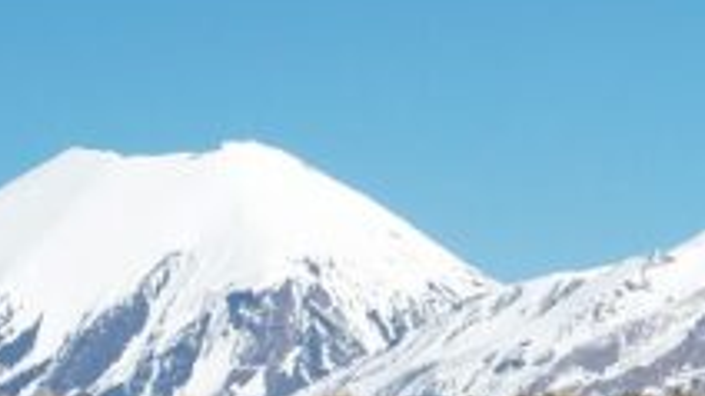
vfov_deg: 2.7
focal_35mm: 455
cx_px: 1028
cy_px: -130
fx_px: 8501
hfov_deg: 4.7
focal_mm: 60
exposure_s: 1/640
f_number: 11
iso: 100
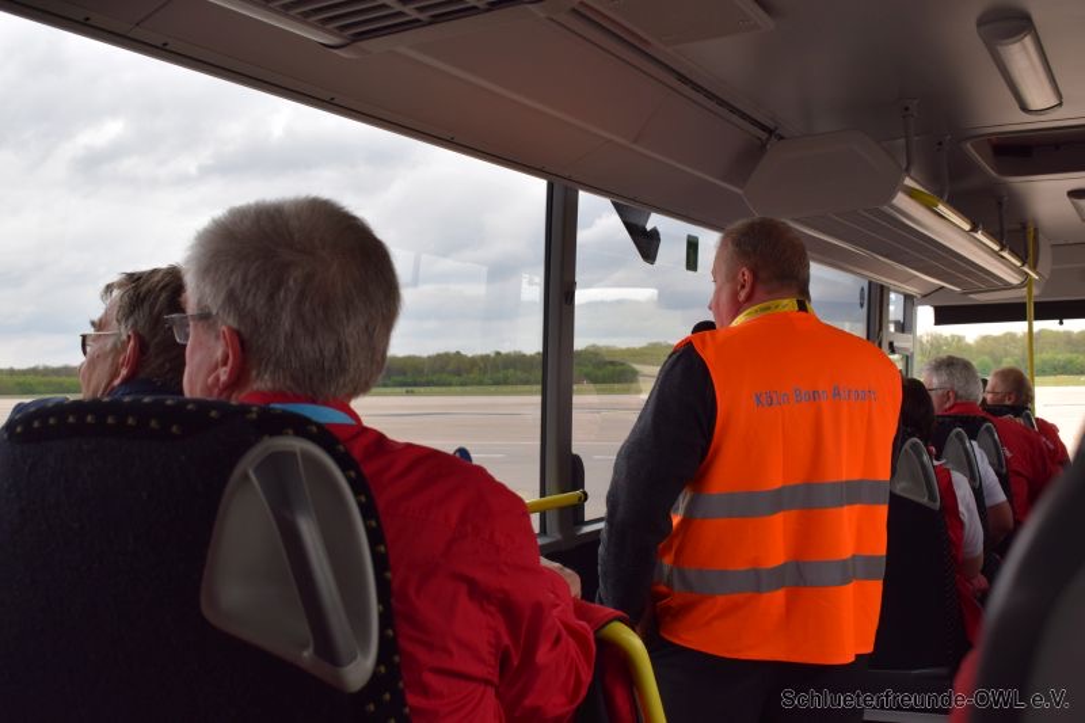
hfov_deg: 45.0
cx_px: 542
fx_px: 1311
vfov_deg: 30.8
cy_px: 362
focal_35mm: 44
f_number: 7.1
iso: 400
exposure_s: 1/200
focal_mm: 29
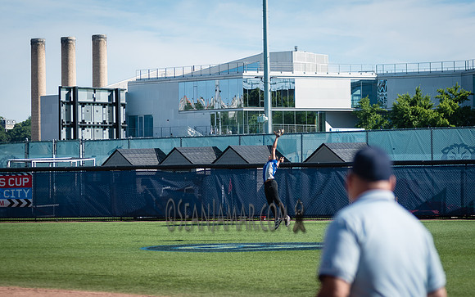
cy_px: 101
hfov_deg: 14.8
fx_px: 1828
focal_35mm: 141
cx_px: 247
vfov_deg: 9.3
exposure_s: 1/2000
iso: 200
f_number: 3.5
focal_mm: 112
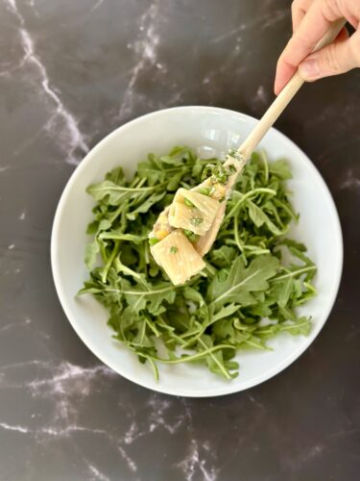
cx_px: 180
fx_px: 666
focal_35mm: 48
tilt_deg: -81.8
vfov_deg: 39.7
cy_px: 240
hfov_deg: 30.3
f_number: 1.78
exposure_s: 1/86
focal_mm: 6.86
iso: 125
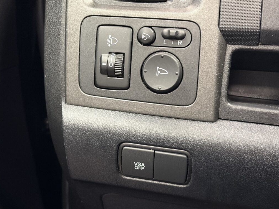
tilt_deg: -27.1
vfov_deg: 27.5
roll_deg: -1.5
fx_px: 427
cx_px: 141
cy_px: 104
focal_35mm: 53
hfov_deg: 36.2
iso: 320
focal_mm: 5.96
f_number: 1.6
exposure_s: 1/25
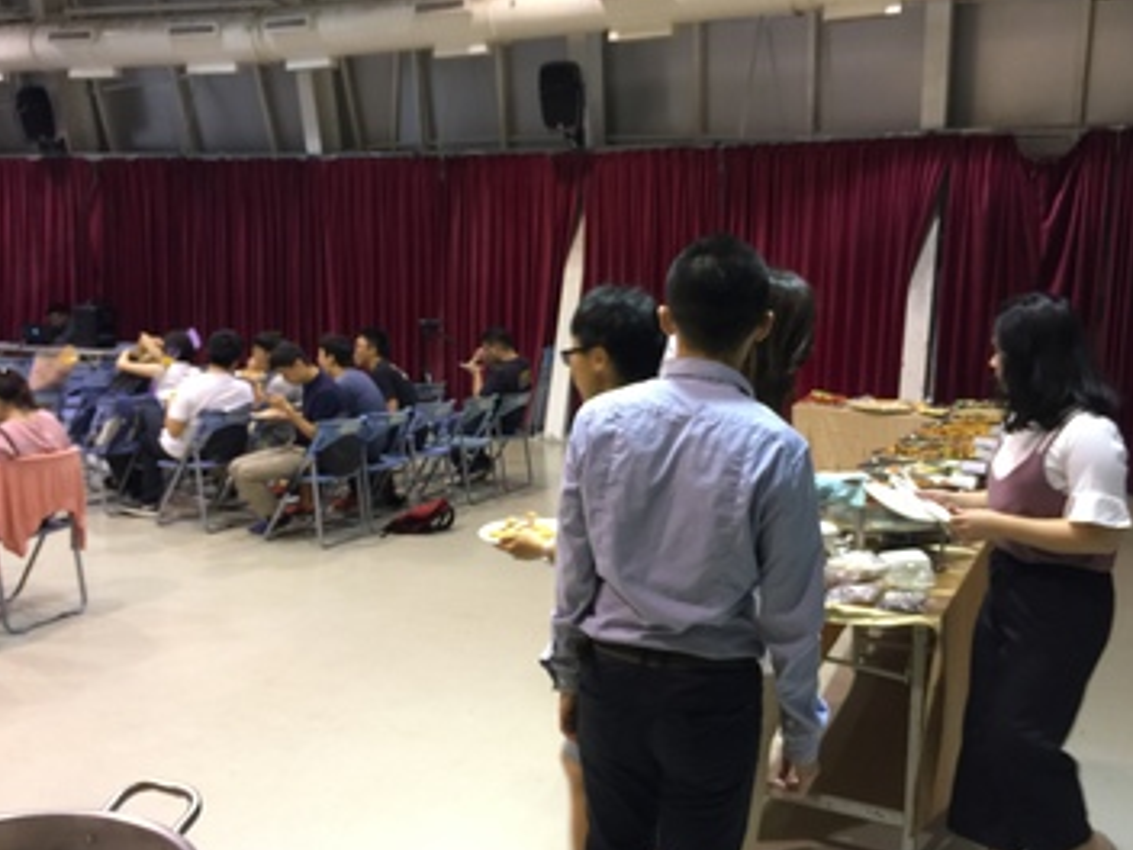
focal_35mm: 33
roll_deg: -2.3
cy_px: 441
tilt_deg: -7.9
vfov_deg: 42.9
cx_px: 576
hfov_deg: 55.3
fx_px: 1080
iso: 50
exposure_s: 1/15
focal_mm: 4.15
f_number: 2.2
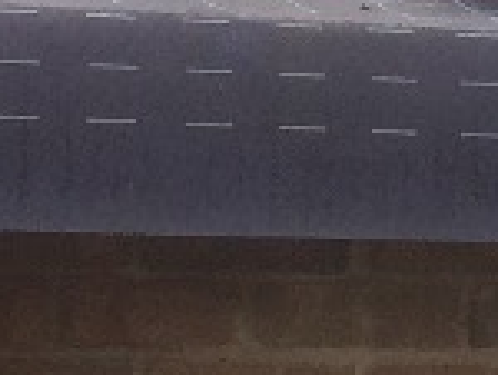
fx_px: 3343
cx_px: 744
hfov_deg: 8.3
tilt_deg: +12.2
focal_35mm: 232
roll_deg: -1.0
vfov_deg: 6.3
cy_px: -292
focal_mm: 4.15
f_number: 2.2
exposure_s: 1/373
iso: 32
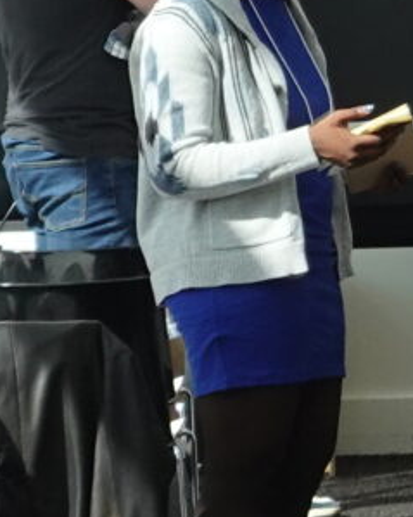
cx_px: 1650
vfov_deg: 4.8
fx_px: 6145
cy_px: -141
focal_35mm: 402
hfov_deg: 3.6
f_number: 4
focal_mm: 17.6
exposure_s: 1/200
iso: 160
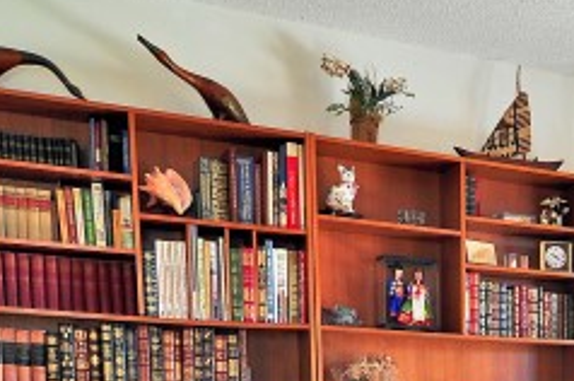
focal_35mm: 58
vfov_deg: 20.3
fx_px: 924
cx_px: 705
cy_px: 558
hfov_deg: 29.3
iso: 100
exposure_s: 1/200
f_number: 5
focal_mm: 12
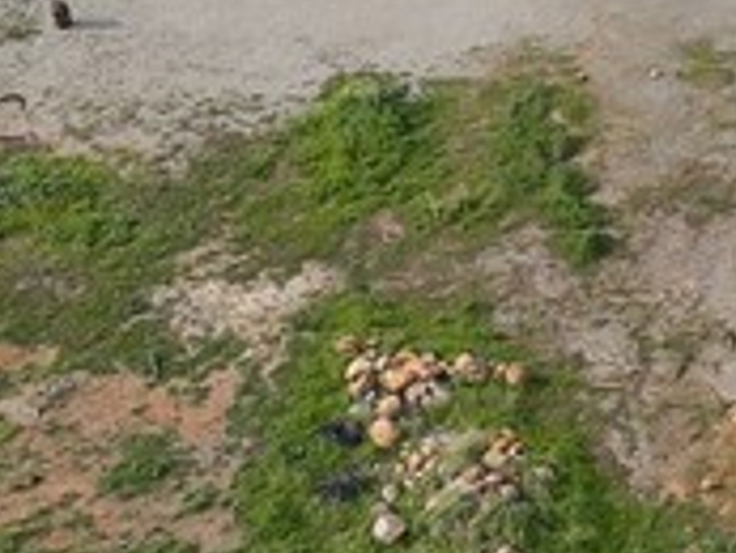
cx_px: 881
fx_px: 3021
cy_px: 47
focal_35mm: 142
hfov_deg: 13.5
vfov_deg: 10.4
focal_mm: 4.5
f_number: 2.8
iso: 100
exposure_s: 1/320
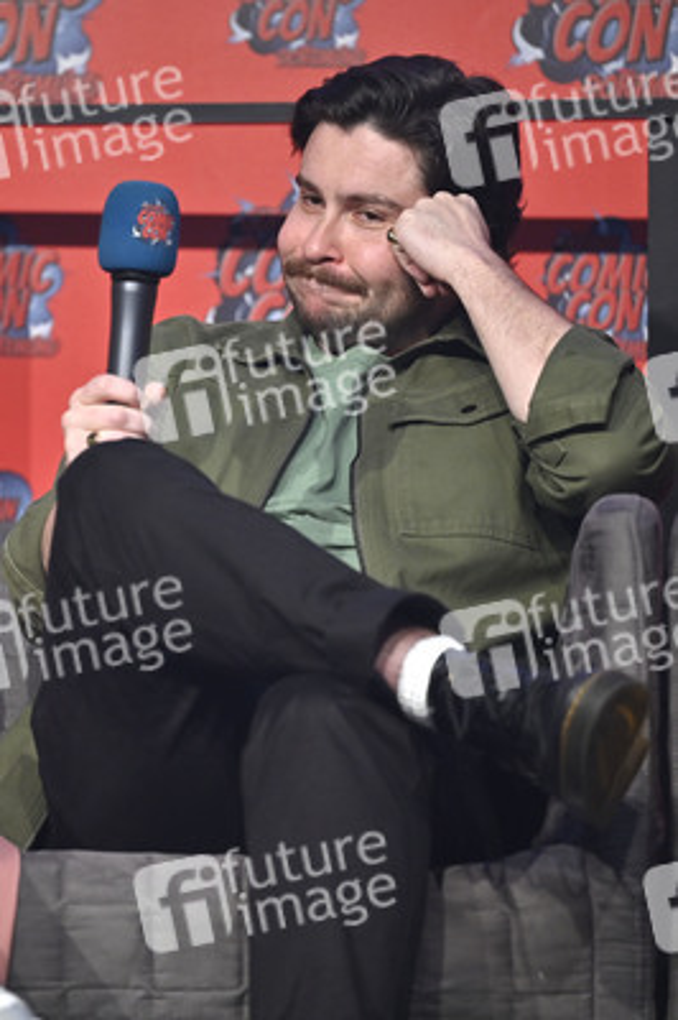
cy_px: 510
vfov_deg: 10.8
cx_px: 339
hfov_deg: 7.2
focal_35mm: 190
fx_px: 5376
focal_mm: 190
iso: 800
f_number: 2.8
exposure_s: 1/400
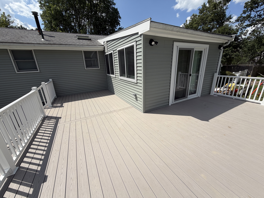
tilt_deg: -18.0
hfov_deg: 102.1
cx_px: 132
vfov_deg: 85.7
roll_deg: +2.5
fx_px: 107
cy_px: 99
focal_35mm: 14
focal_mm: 2.22
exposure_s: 1/1312
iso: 20
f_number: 2.2
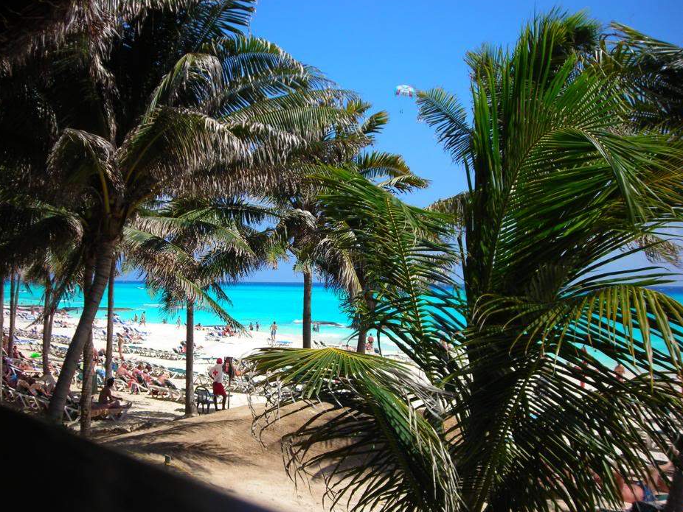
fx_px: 829
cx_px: 316
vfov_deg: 34.4
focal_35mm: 42
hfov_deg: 44.7
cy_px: 265
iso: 50
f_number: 6.4
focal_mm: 6.3
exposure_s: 1/202
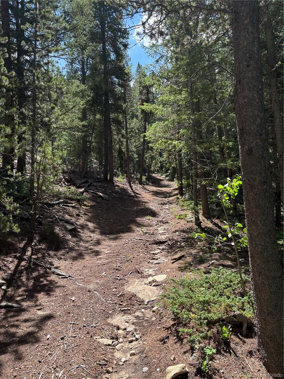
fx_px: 284
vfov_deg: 67.3
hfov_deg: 53.1
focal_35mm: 26
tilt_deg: +0.7
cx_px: 142
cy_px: 190
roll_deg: +2.4
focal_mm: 5.96
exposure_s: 1/961
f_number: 1.6
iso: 50
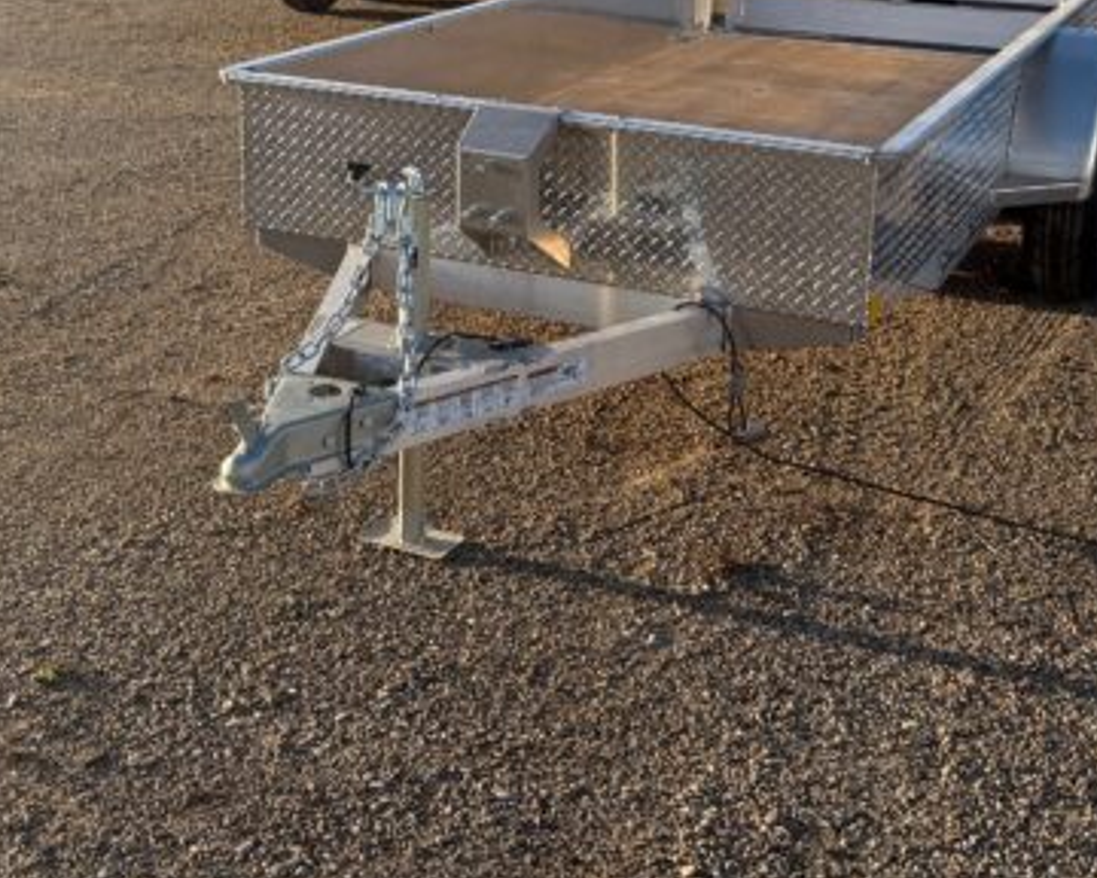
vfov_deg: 29.2
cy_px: 113
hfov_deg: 37.3
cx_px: 606
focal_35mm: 50
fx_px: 1623
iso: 80
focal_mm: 6.76
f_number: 1.78
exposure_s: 1/2611
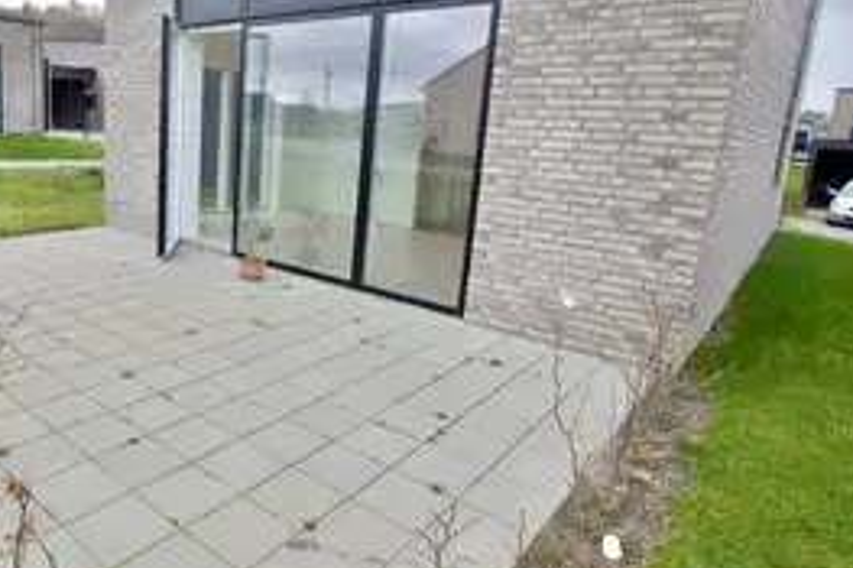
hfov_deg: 69.9
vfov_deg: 52.9
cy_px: 240
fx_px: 568
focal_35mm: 24
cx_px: 237
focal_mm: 10
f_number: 8
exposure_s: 1/60
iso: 100
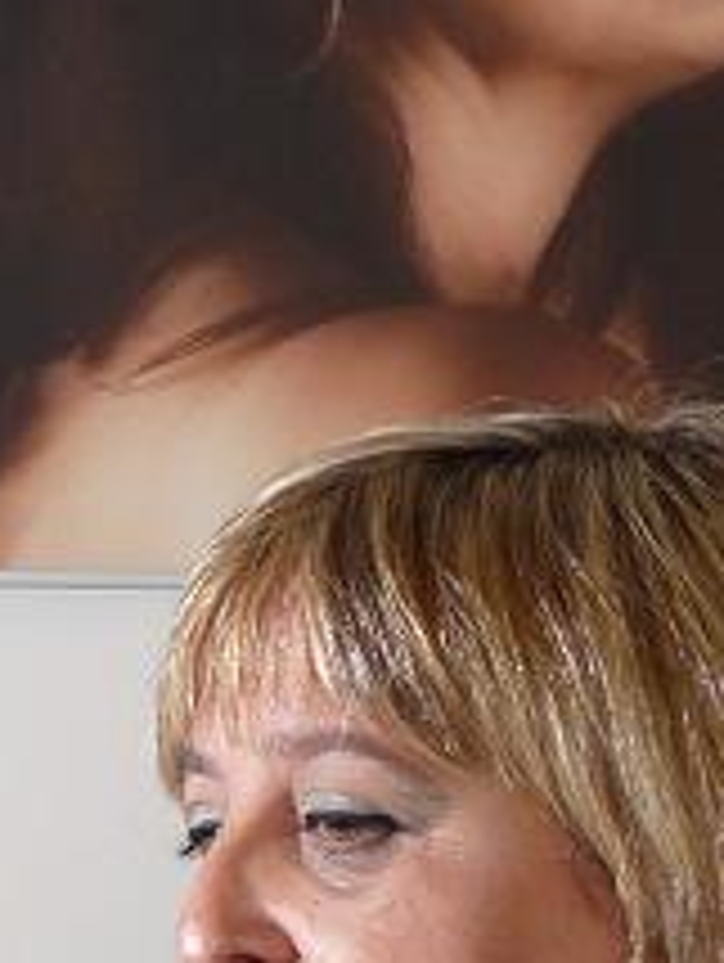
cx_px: 607
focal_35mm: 330
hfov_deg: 4.5
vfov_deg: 6.0
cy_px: 288
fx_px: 9184
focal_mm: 11.5
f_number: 3.4
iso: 100
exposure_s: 1/30
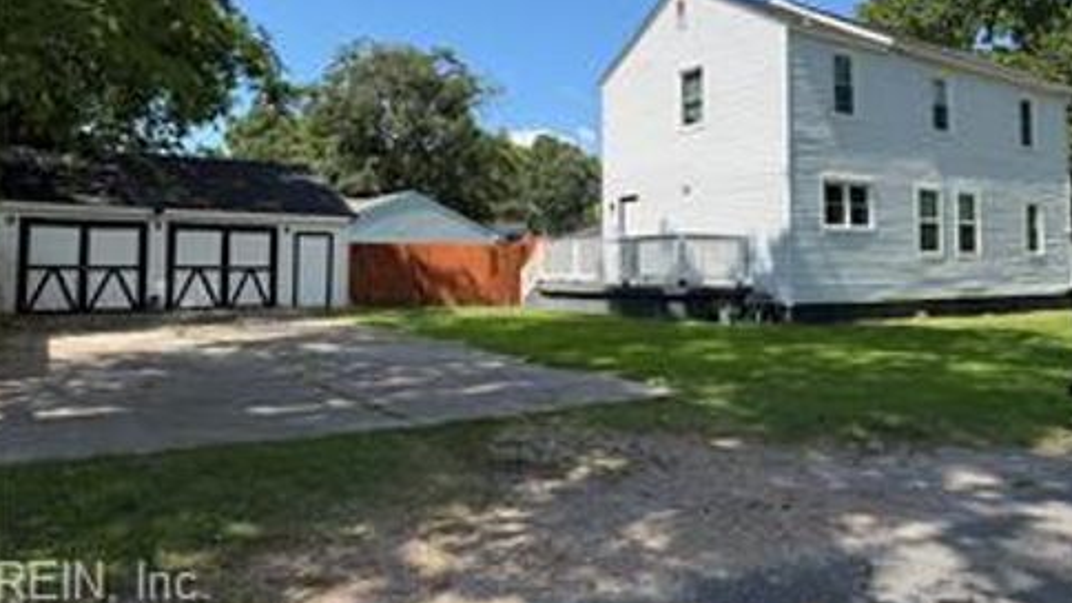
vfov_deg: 42.3
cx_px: 538
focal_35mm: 27
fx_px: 767
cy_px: 201
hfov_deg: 69.9
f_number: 1.78
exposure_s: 1/3759
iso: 80
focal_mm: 6.76
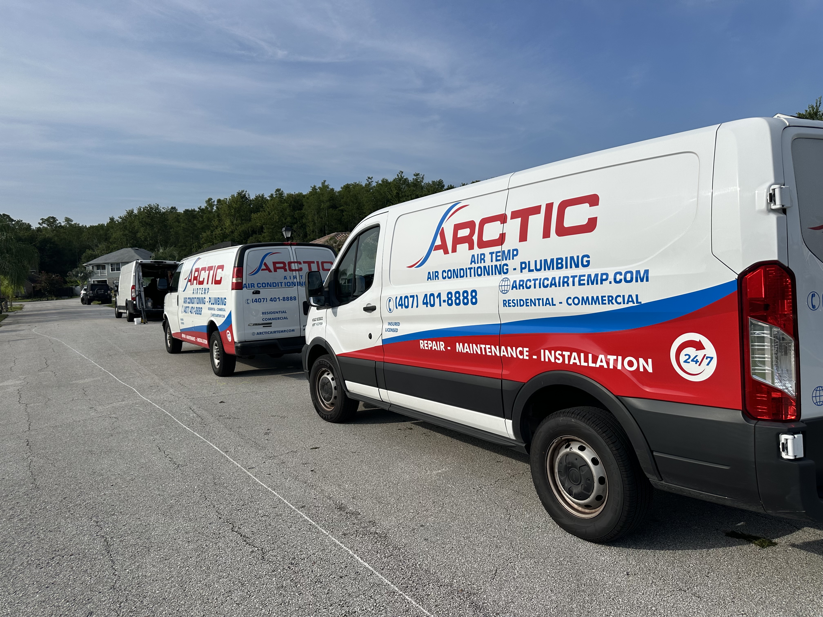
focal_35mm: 24
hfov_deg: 71.6
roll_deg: +2.6
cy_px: 308
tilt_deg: -3.4
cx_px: 412
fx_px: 571
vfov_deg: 56.8
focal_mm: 6.86
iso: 80
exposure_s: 1/6211
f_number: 1.78
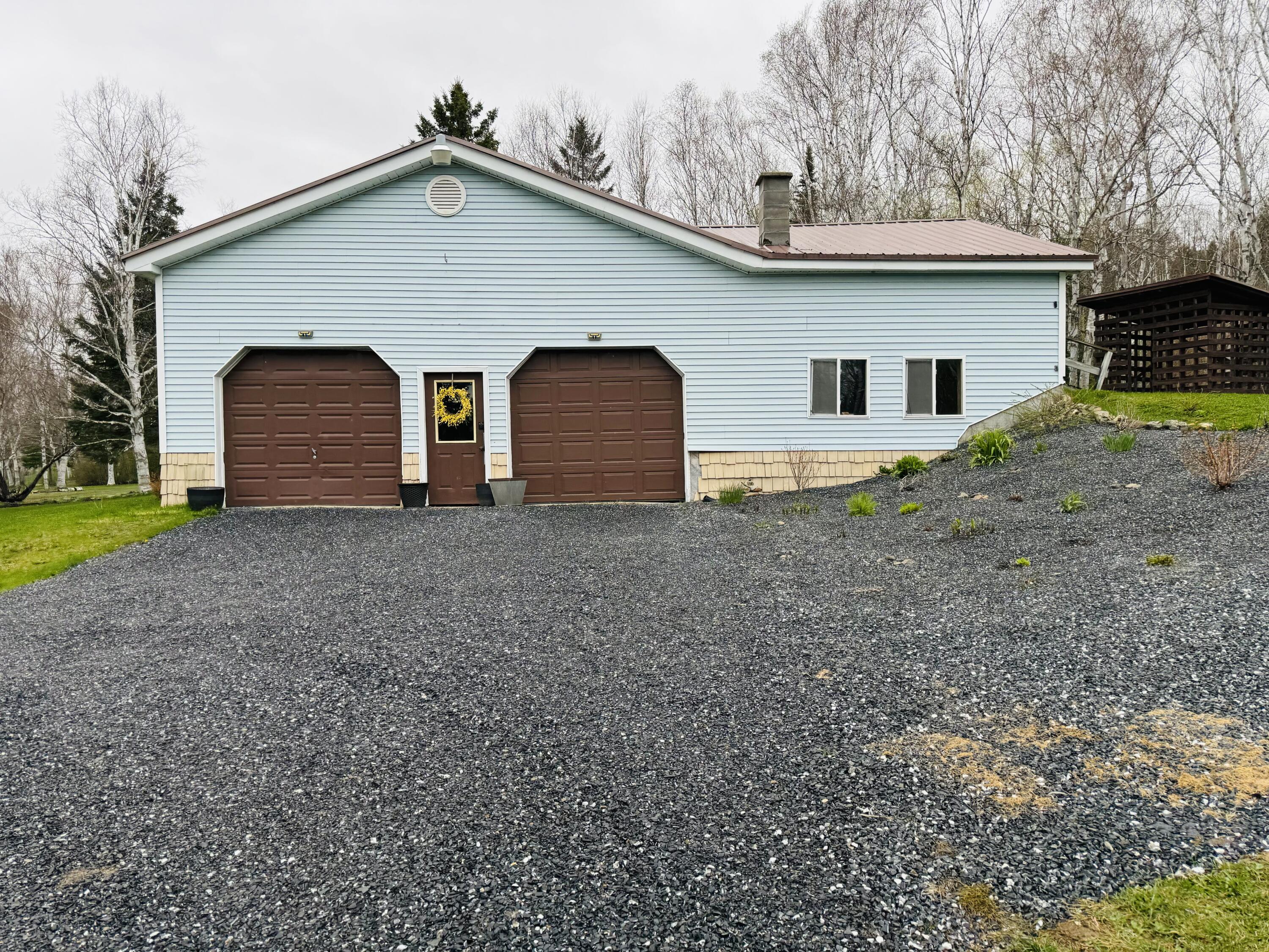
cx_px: 634
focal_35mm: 24
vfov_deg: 56.8
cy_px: 476
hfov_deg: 71.6
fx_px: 880
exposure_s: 1/715
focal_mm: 6.76
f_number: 1.78
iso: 80
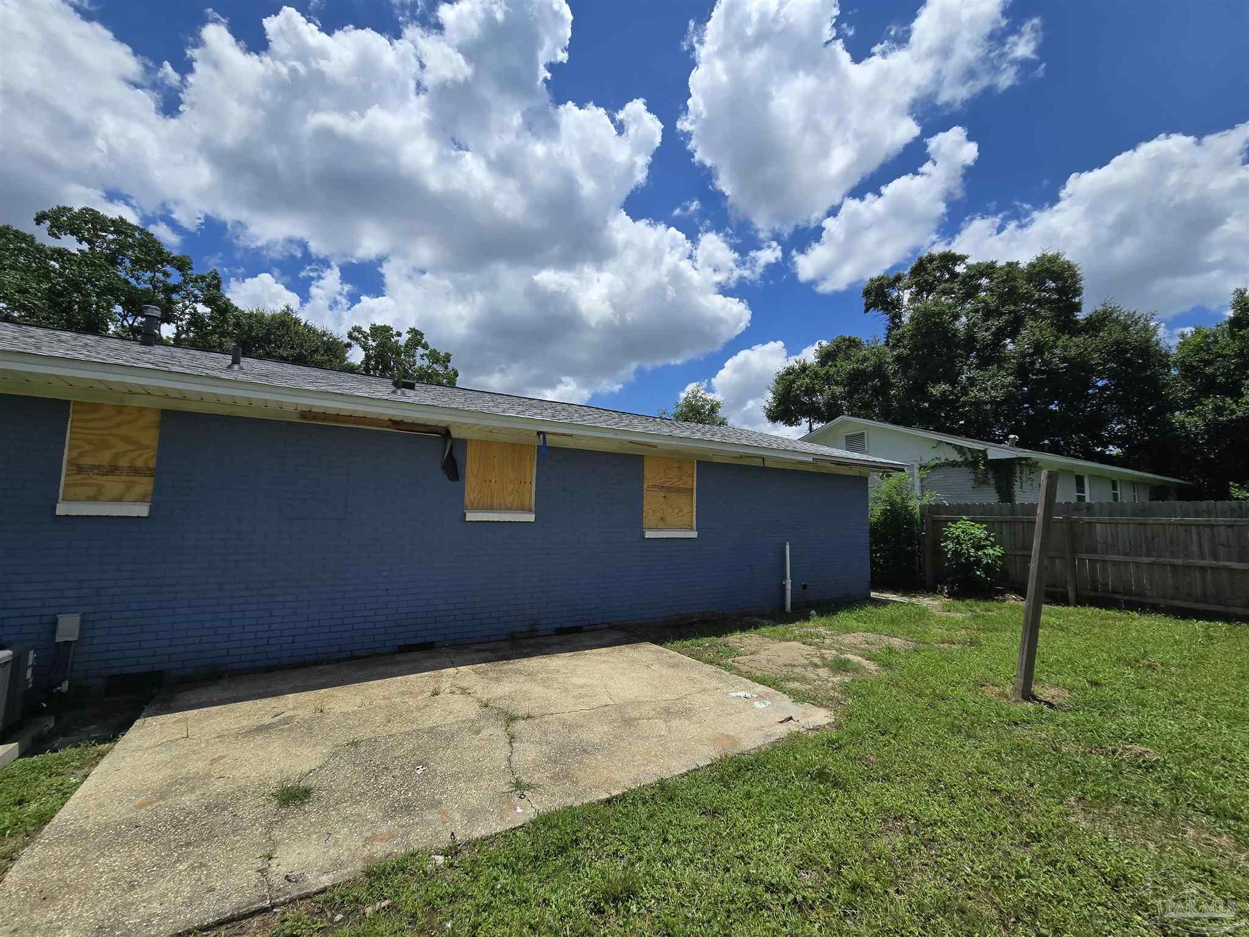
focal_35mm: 13
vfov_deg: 89.9
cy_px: 468
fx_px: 469
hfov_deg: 106.2
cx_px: 624
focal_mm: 2.2
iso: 50
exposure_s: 1/3977
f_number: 2.2
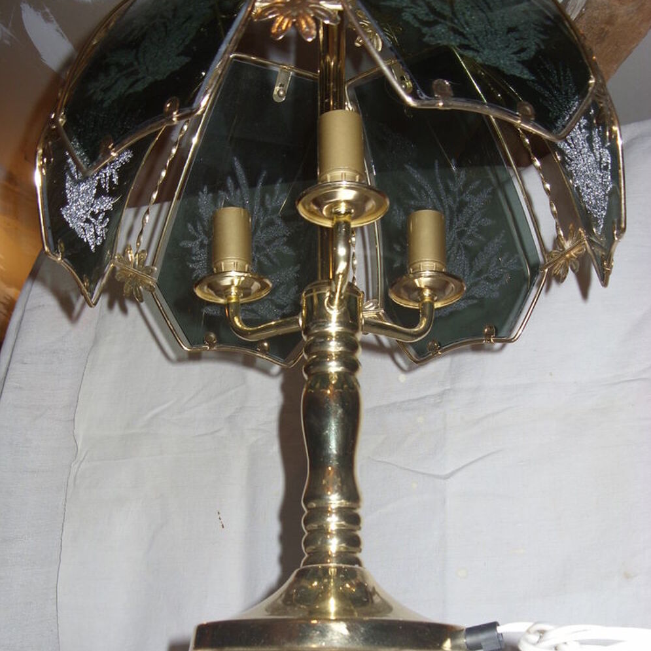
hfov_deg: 37.6
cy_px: 390
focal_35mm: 45
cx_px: 326
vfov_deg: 37.4
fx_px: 957
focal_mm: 6.3
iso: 50
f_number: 2.8
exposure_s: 1/30
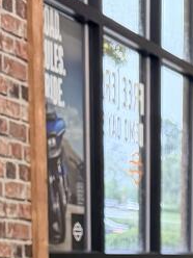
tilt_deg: -17.1
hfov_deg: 8.9
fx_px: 1078
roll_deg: -6.0
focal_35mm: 145
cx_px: 523
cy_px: 585
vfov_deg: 11.6
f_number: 1.78
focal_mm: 6.76
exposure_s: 1/60
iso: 200
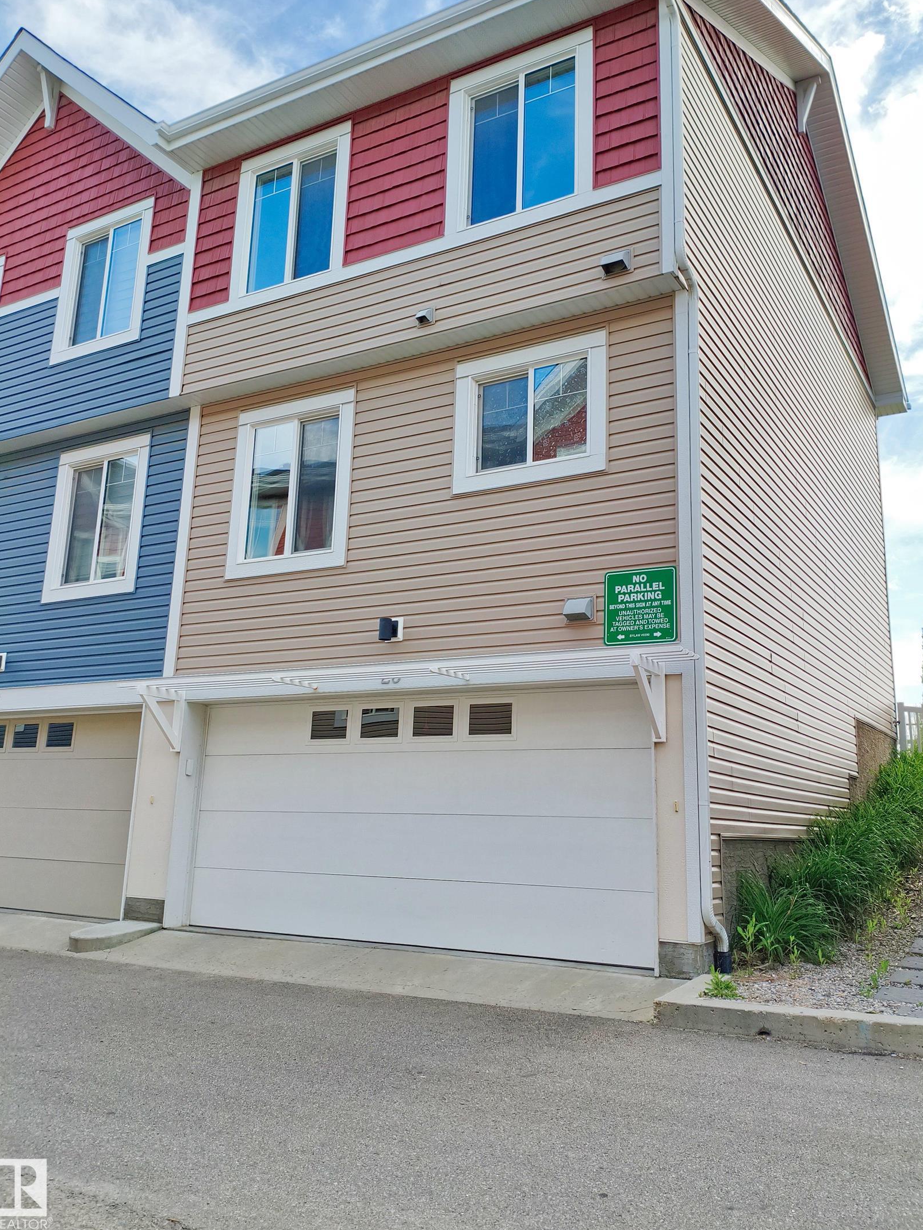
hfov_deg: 49.7
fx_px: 995
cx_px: 486
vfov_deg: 63.4
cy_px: 574
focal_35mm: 28
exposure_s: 1/1877
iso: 80
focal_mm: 4.9
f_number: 1.5
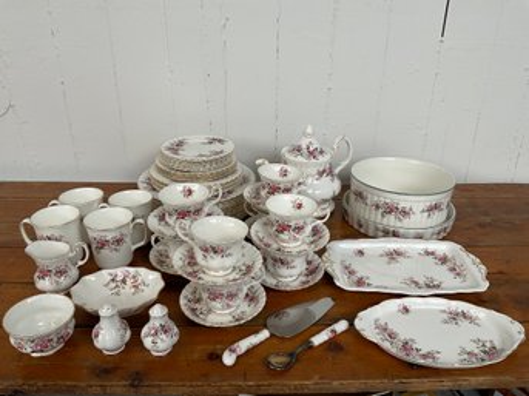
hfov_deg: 61.7
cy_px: 198
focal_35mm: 29
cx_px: 264
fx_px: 443
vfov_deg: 48.2
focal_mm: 3
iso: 16
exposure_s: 1/150
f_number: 1.8
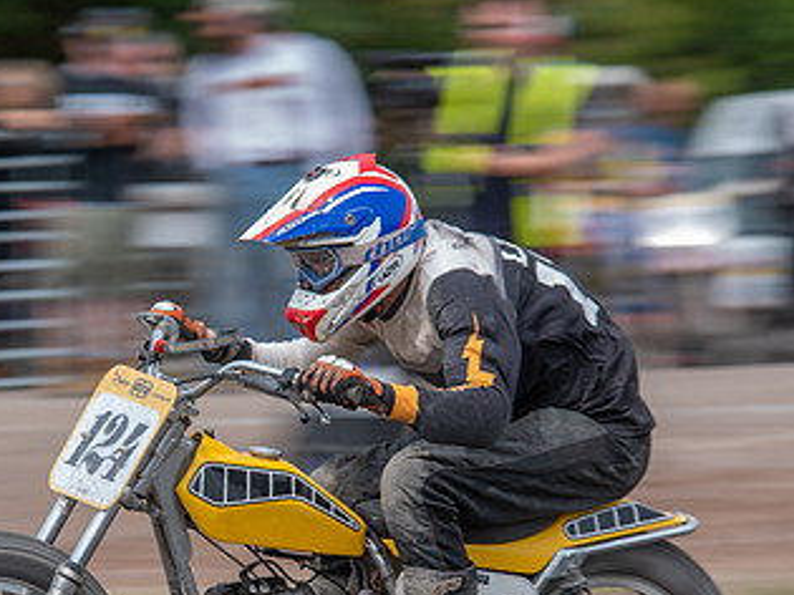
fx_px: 9791
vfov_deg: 3.5
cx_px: 216
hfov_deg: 4.6
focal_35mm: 427
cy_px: 453
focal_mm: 200
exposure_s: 1/200
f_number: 8
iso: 200
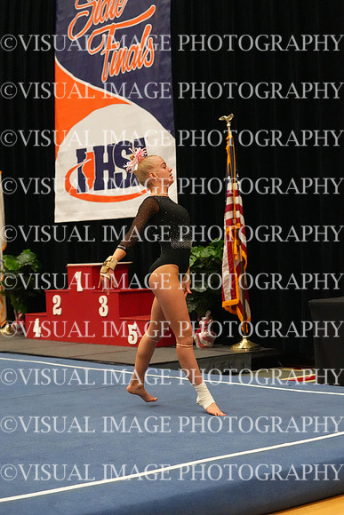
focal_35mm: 70
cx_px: 172
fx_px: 1003
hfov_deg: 19.5
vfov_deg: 28.8
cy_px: 258
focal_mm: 70
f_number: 4
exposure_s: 1/1250
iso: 16000
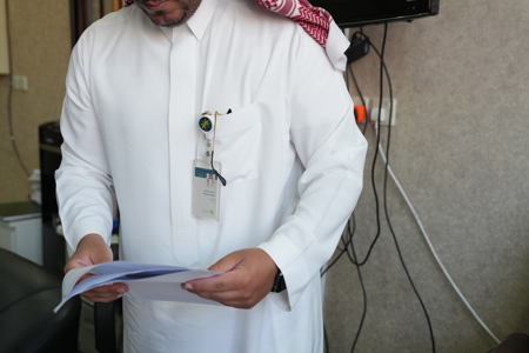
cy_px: 176
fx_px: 573
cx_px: 264
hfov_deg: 49.6
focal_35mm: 39
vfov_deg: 34.2
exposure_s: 1/200
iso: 1250
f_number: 4
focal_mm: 39
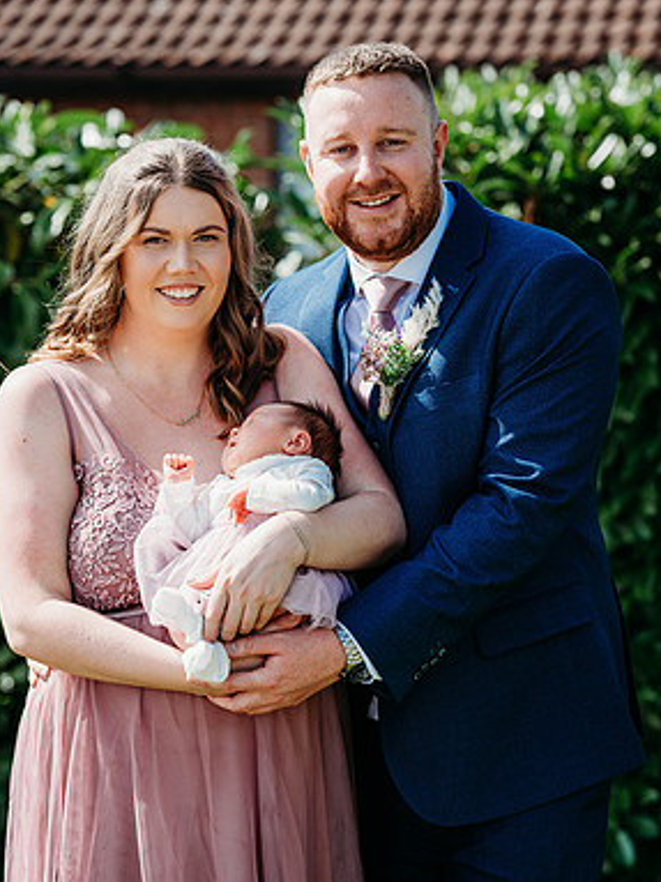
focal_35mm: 96
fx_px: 2446
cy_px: 484
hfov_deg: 15.4
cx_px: 324
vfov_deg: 20.4
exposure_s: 1/1000
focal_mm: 85
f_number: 3.2
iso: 100
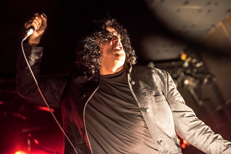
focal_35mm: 70
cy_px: 77
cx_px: 116
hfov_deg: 28.8
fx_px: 449
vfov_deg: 19.5
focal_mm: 70
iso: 2000
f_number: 2.8
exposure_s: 1/100
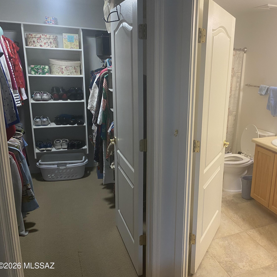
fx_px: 281
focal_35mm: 31
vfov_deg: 52.5
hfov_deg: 51.6
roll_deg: -1.4
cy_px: 138
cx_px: 184
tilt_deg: -15.1
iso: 100
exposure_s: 1/60
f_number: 1.8
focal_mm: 4.25
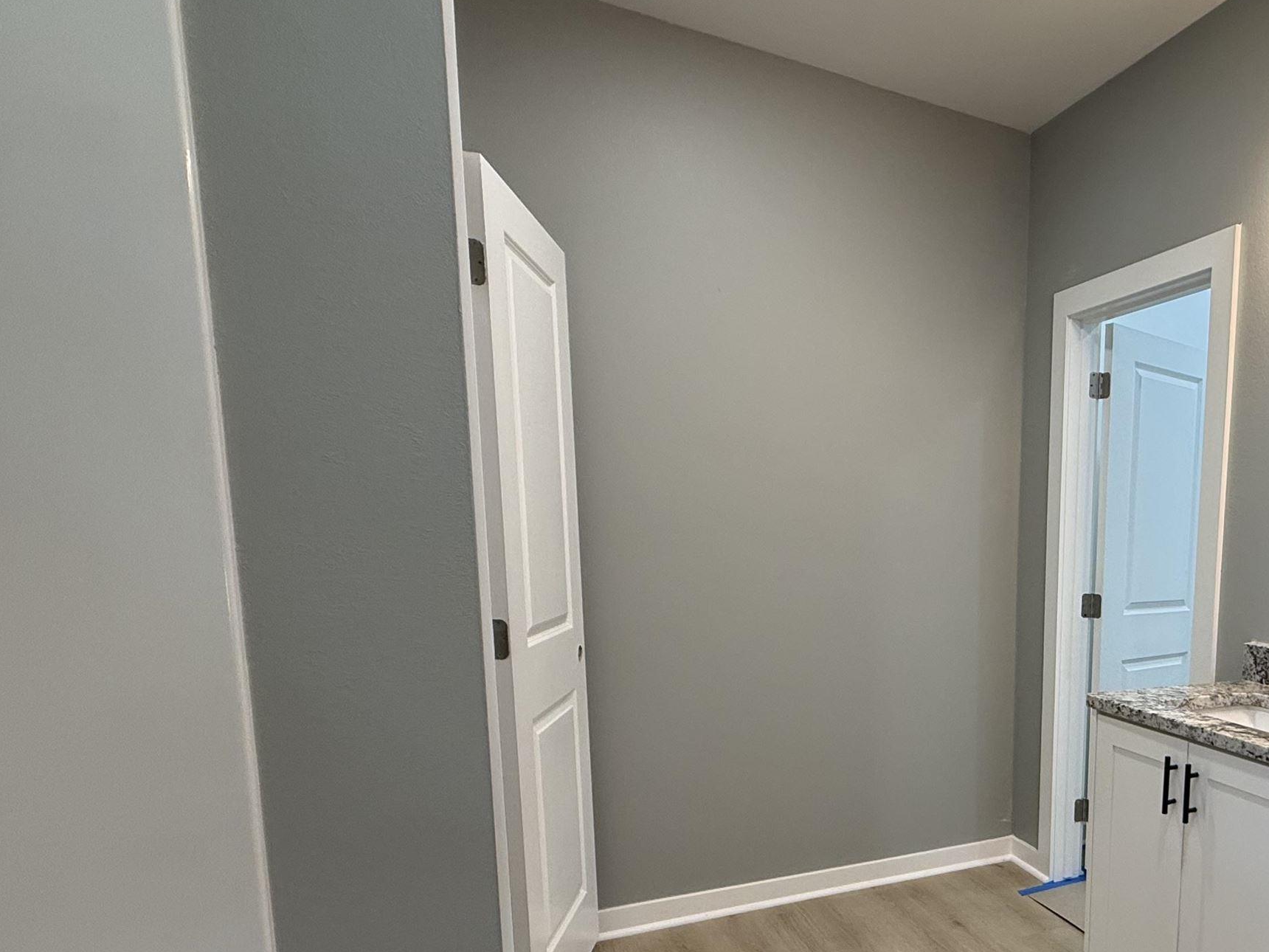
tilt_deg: -8.6
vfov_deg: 53.2
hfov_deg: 62.4
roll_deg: -1.5
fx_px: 916
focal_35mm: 25
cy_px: 676
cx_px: 1049
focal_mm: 2.22
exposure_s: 1/120
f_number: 2.2
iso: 160
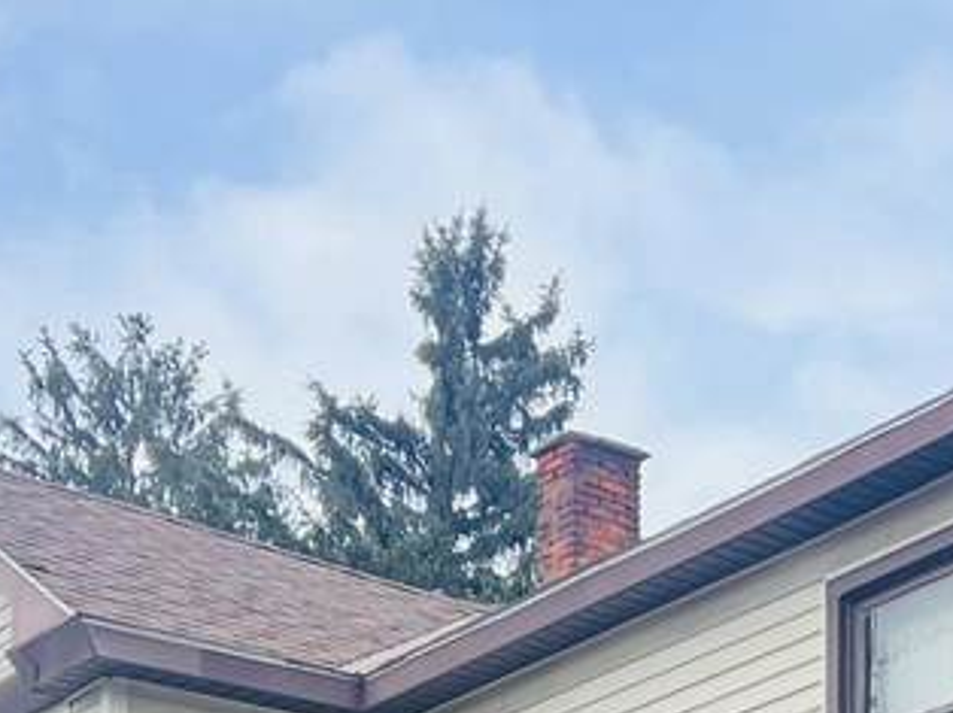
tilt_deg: +10.7
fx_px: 2916
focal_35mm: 106
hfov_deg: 17.9
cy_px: 1065
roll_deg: +1.4
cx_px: 1035
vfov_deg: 13.2
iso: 50
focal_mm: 5.7
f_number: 1.5
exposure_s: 1/2008
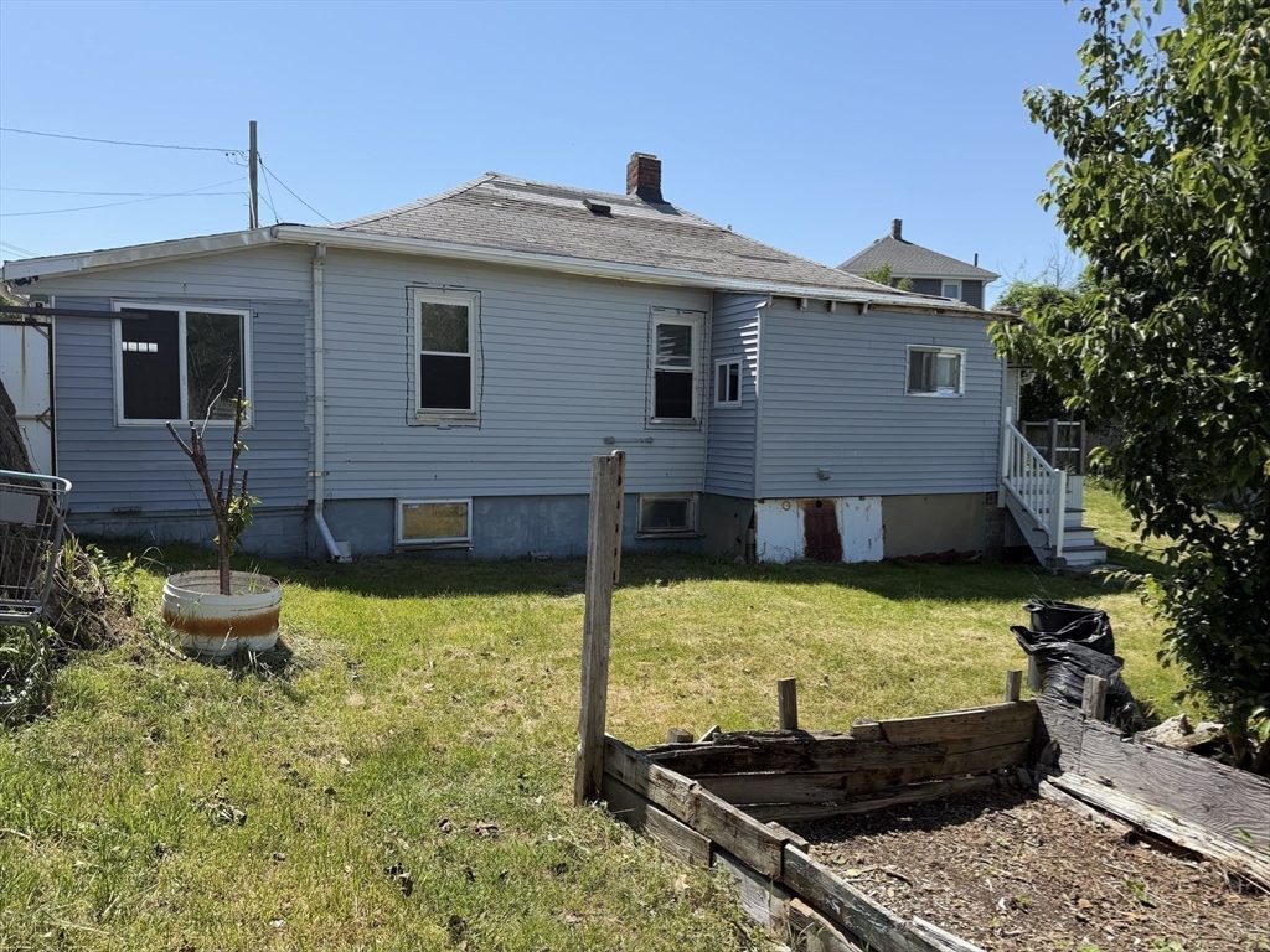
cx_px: 635
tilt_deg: -3.7
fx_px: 881
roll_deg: +0.0
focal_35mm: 24
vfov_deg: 56.8
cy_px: 476
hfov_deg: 71.6
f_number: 1.78
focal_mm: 6.76
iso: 80
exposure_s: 1/3145
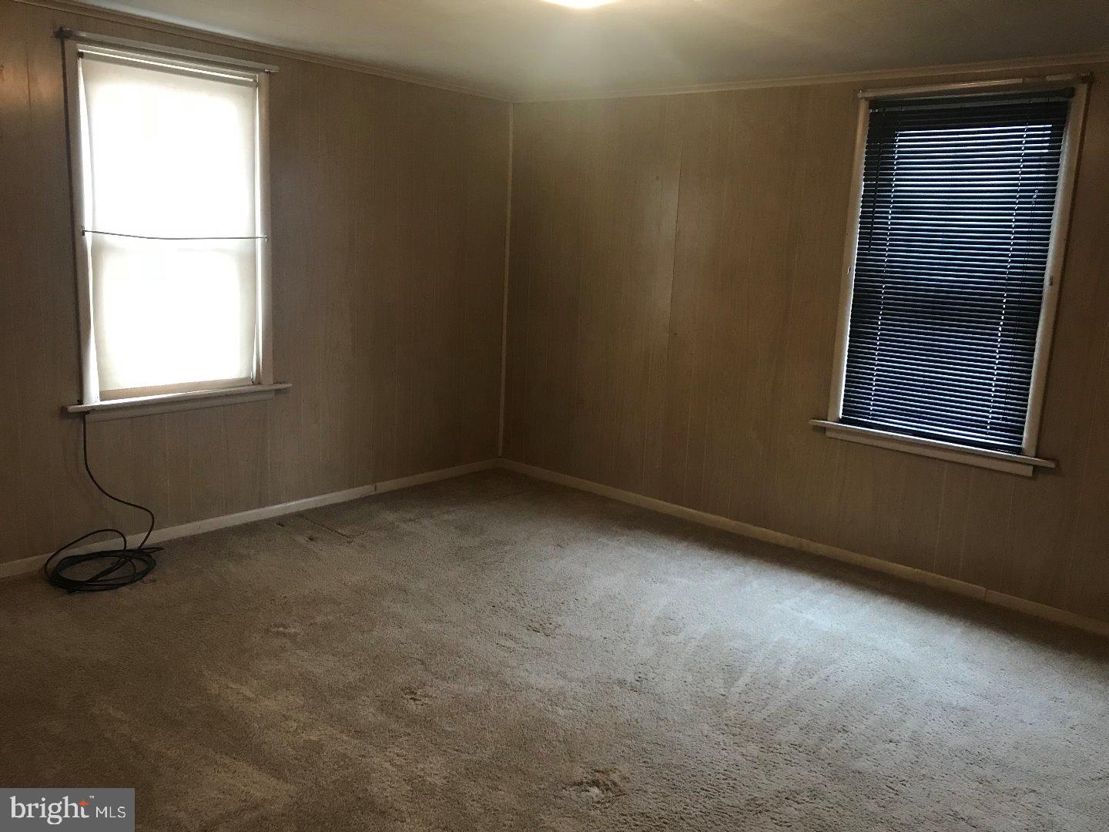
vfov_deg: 49.7
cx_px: 554
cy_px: 416
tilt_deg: -9.1
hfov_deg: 63.4
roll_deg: -2.5
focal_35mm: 28
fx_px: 897
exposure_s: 1/15
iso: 80
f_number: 1.8
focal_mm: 3.99
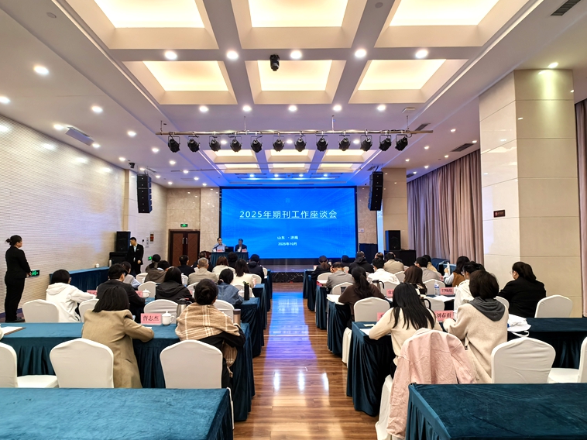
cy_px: 226
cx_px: 284
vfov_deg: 68.6
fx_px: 322
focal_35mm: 19
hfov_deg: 84.7
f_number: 2.2
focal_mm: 1.76
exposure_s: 1/100
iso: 100
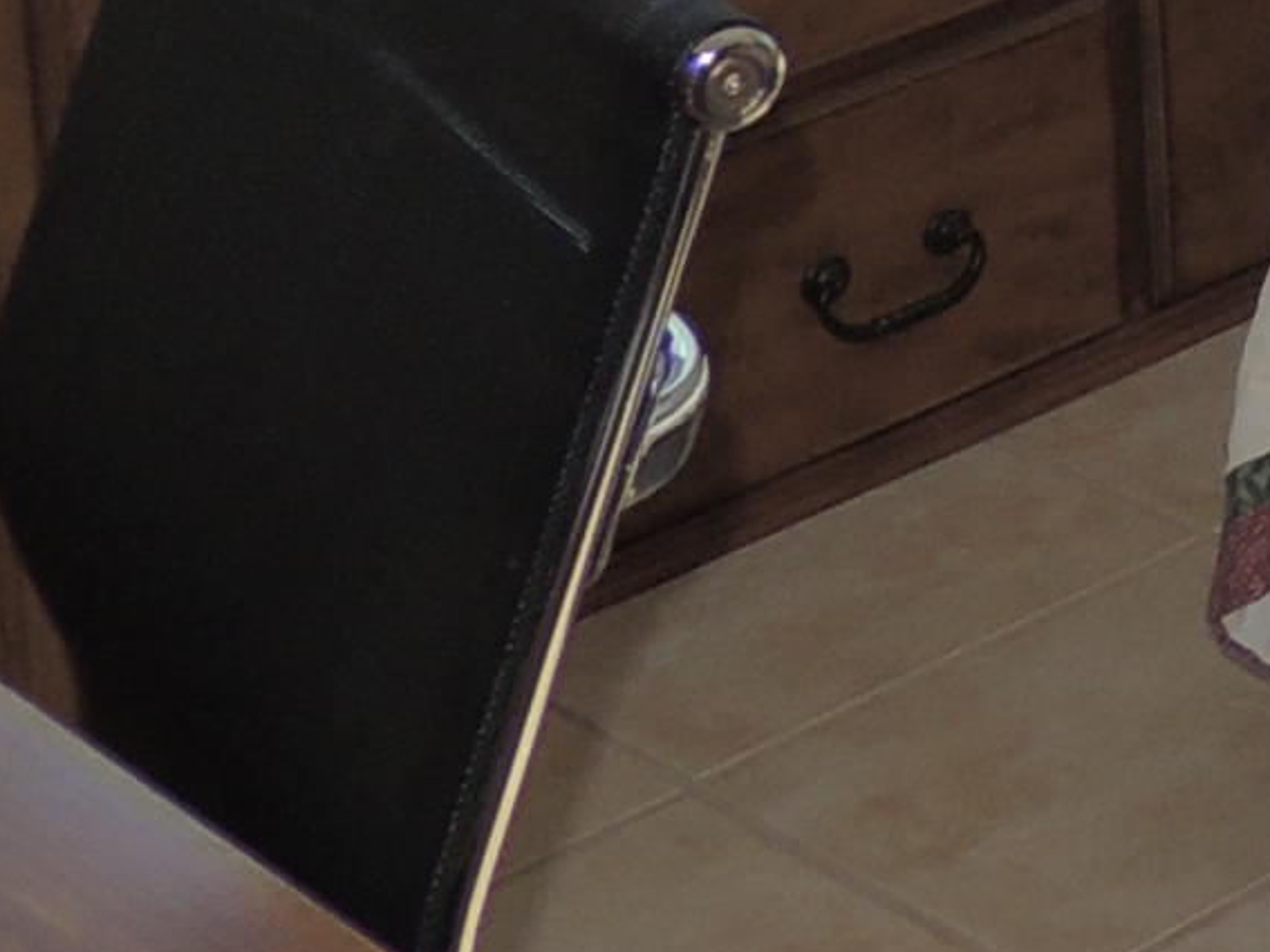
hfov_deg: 12.5
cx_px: 2959
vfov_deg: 10.2
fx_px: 4658
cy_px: -1284
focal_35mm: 127
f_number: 3
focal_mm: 4.3
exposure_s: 1/320
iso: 100
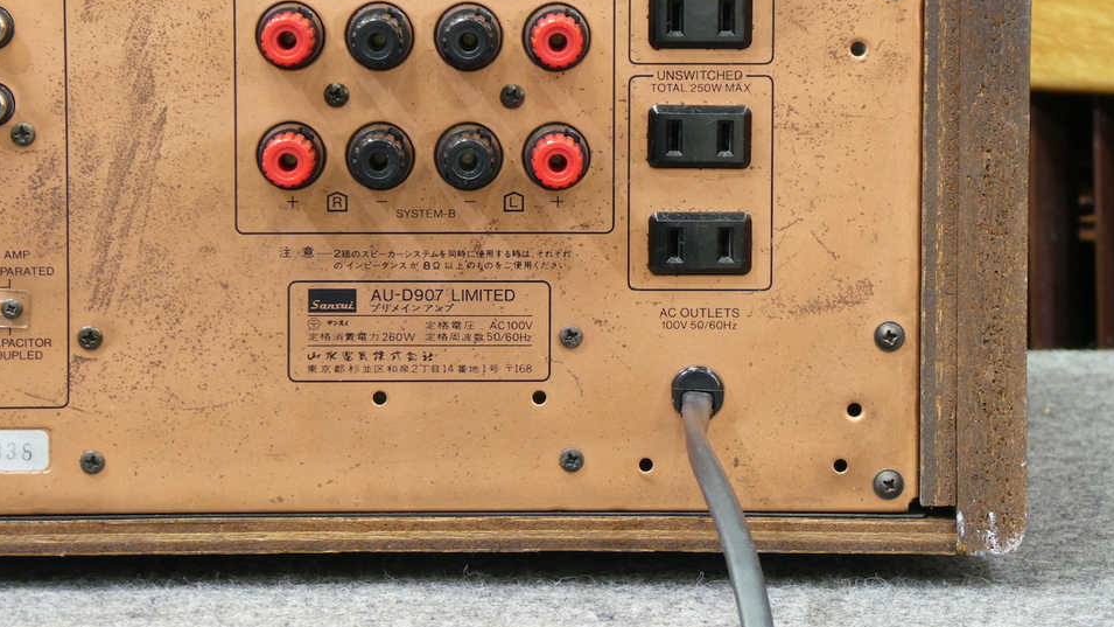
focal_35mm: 126
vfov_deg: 9.6
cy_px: 224
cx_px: 556
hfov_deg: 17.0
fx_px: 3722
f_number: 5.1
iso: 200
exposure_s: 1/2
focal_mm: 20.6
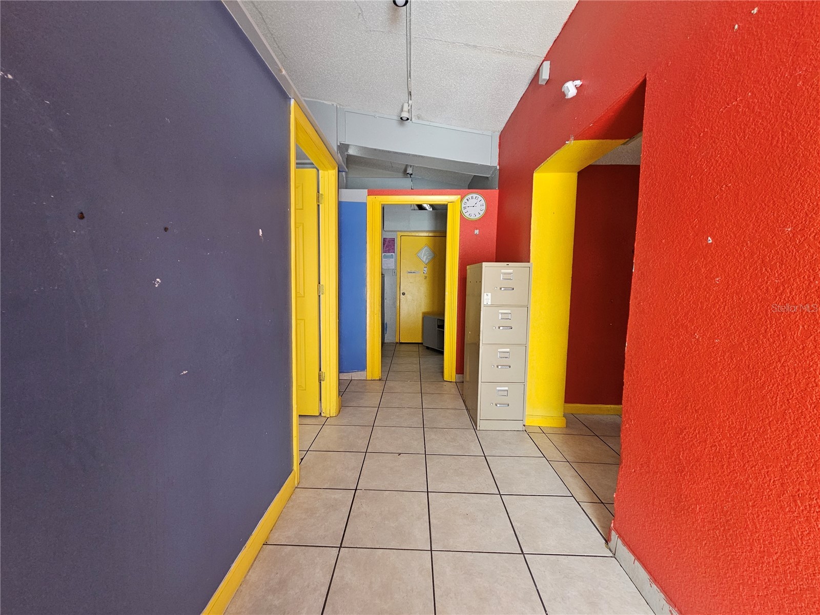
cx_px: 410
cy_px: 308
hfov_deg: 106.2
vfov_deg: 89.9
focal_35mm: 13
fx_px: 308
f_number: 2.2
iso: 250
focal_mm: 2.2
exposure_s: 1/100
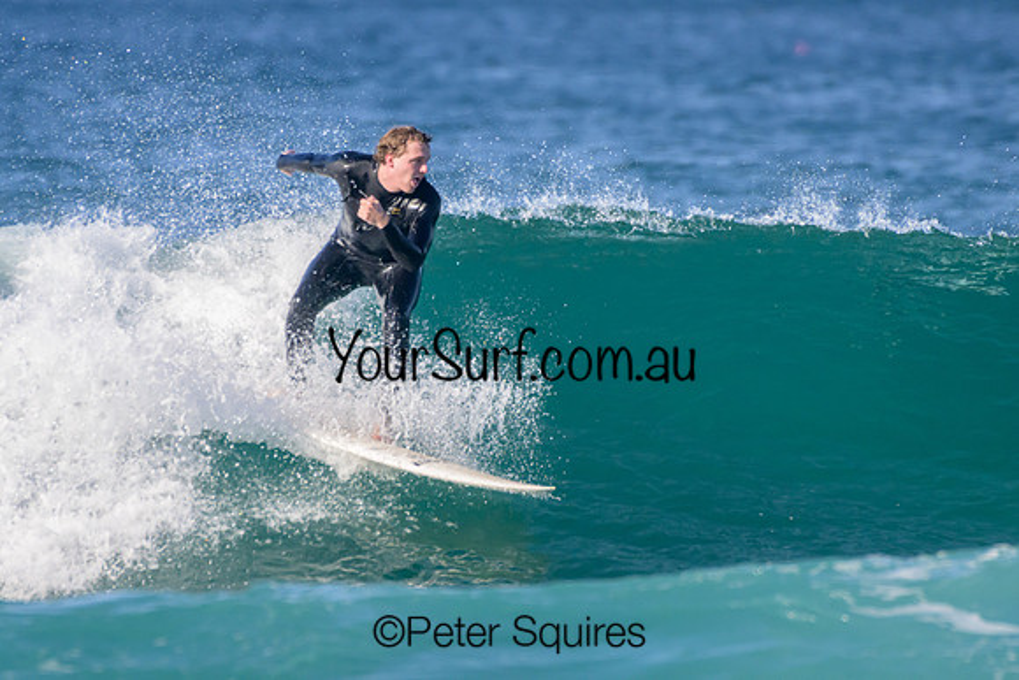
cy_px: 275
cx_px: 485
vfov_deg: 1.2
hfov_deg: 1.7
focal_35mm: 1191
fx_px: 33725
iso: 1400
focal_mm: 1000
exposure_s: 1/2000
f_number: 11
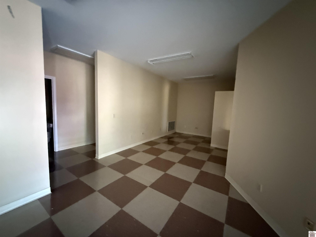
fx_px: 128
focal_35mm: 14
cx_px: 158
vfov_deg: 85.7
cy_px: 118
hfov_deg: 102.1
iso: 1600
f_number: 2.2
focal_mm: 2.22
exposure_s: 1/39
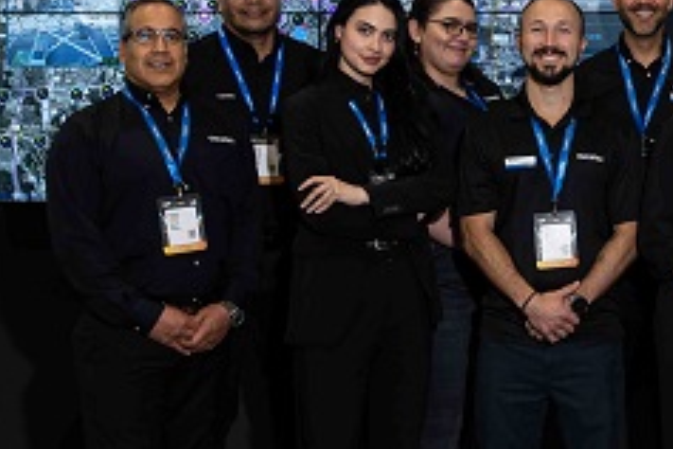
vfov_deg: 16.7
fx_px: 1514
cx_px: 664
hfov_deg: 24.0
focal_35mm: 81
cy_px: 57
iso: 800
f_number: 5.6
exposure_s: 1/125
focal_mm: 24
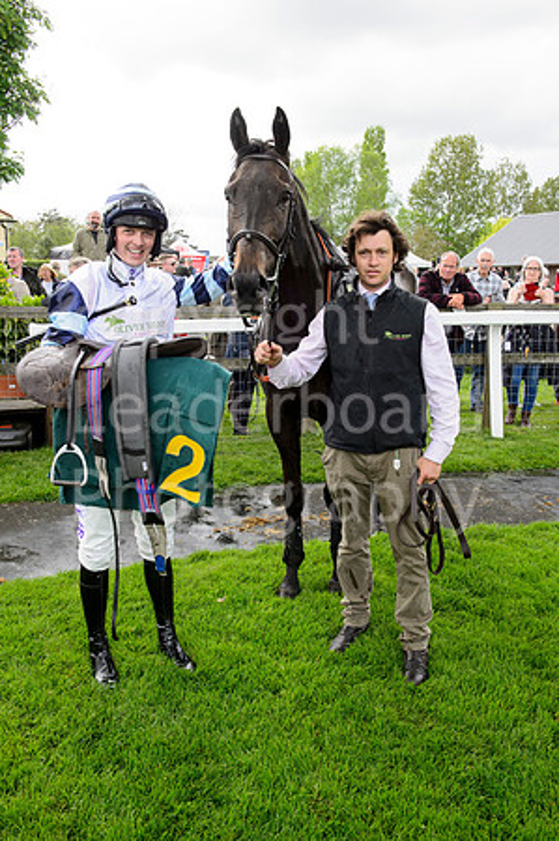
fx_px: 747
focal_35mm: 32
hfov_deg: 41.0
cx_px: 280
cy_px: 420
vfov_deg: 58.8
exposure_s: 1/250
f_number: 7.1
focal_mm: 32
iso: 200
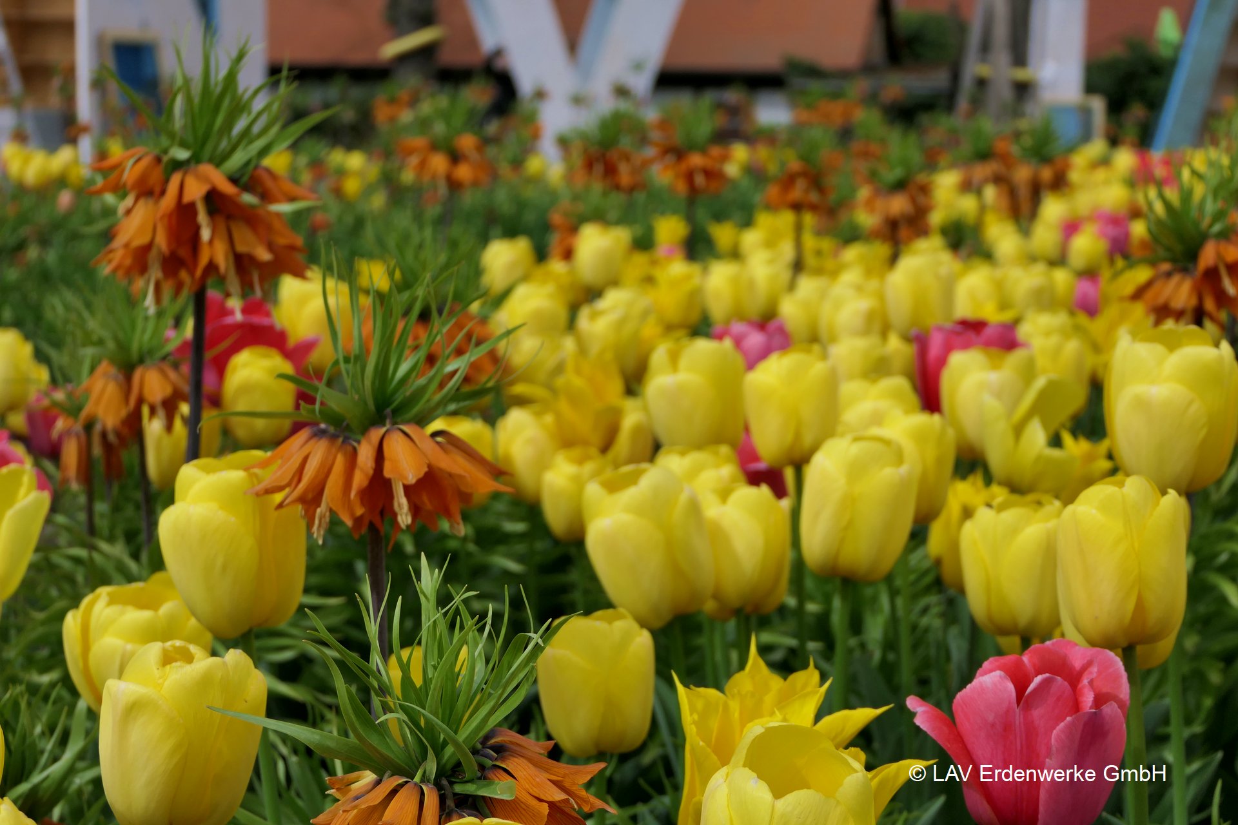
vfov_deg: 21.9
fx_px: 2132
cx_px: 619
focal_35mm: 62
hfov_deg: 32.4
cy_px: 412
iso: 125
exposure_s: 1/2000
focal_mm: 22.7
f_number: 4.5
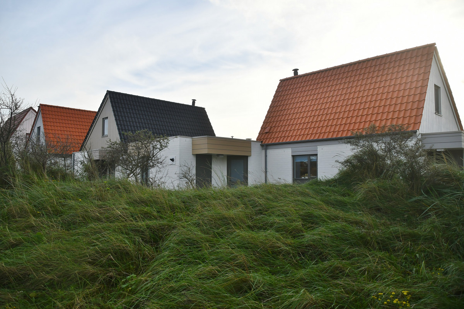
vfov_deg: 47.9
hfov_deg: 67.4
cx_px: 232
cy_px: 154
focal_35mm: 27
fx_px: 348
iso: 280
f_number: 3.5
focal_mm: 18
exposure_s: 1/1250
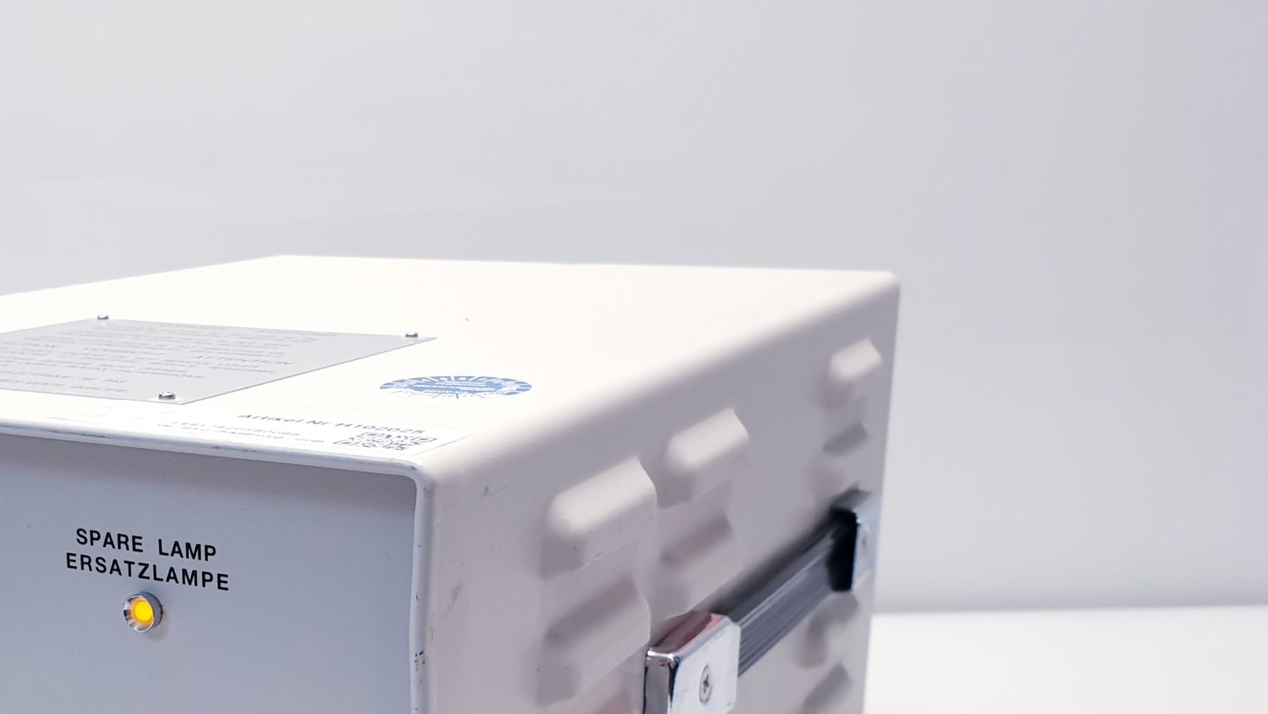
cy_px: 672
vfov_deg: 23.2
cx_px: 293
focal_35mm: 50
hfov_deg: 40.0
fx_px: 1681
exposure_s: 1/50
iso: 80
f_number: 2.4
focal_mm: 4.3
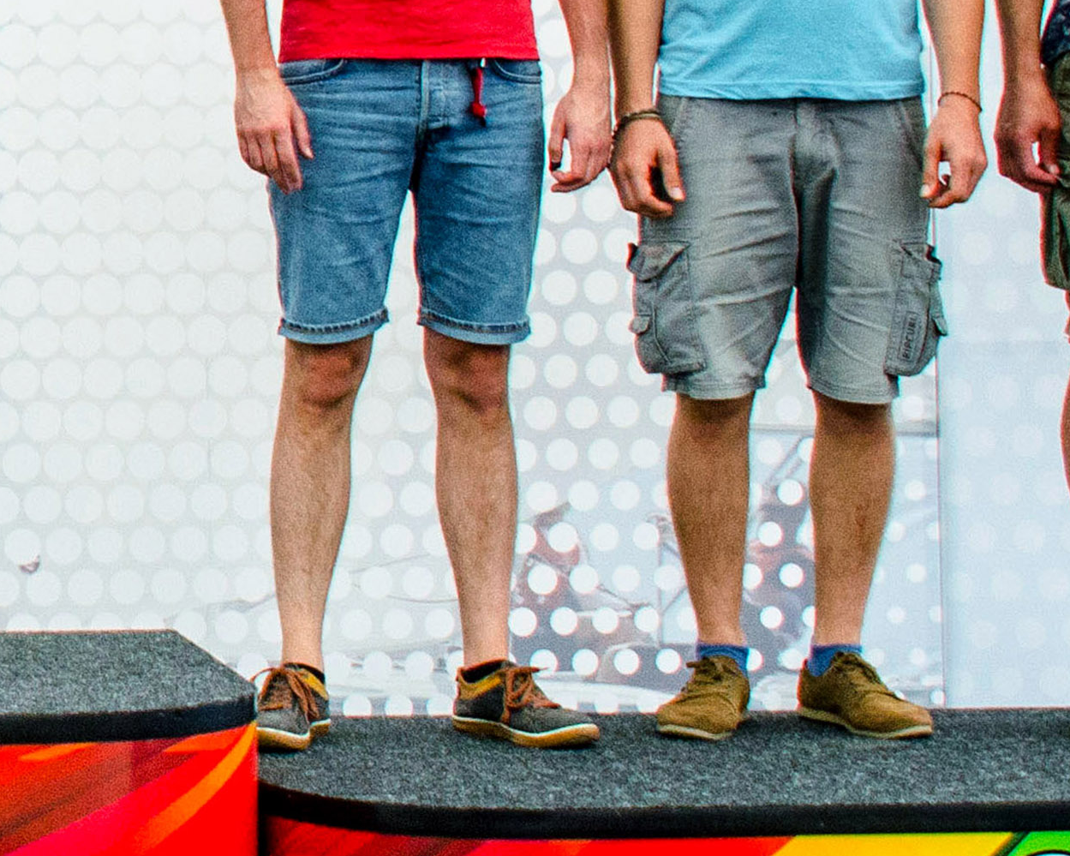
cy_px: 5
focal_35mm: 133
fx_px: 4211
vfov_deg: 11.5
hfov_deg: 13.8
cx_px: -444
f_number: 5.6
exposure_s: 1/125
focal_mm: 24
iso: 400
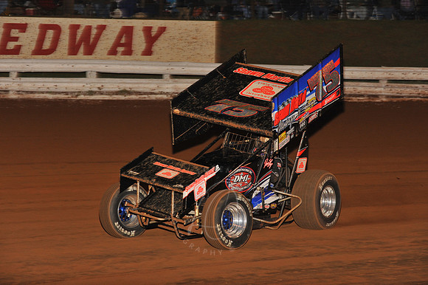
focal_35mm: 105
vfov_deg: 13.0
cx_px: 214
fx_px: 1248
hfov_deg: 19.5
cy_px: 142
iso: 1250
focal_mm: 105
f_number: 6.3
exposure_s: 1/320
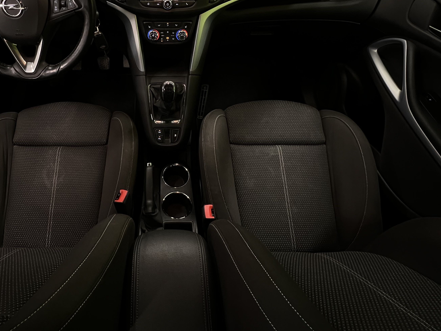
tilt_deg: -57.1
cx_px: 168
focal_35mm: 20
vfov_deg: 64.7
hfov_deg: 80.4
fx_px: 255
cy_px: 118
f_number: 1.8
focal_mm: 1.57
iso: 400
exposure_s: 1/50
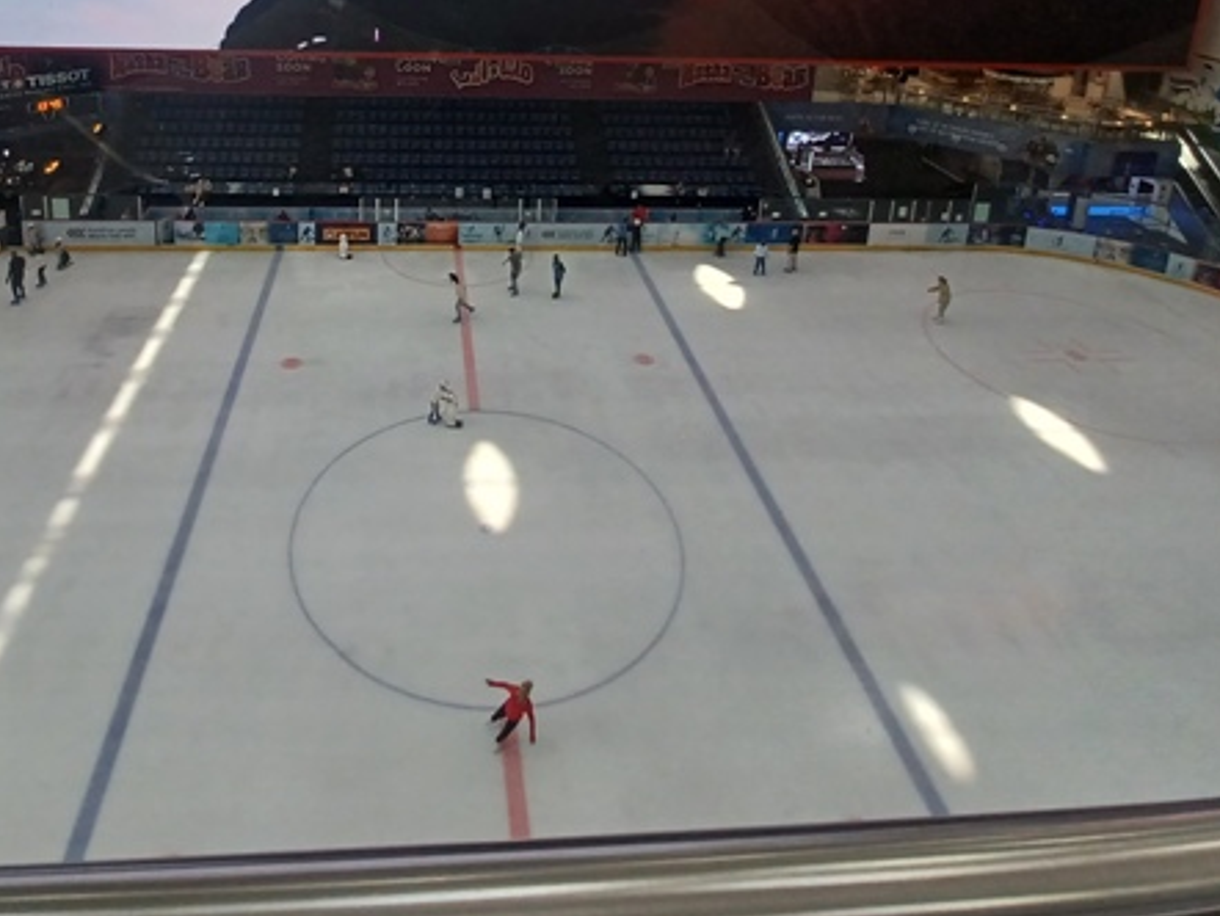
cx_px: 486
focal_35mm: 24
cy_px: 91
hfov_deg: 70.8
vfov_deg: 50.4
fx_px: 846
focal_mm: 1.42
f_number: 2.2
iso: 50
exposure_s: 1/100
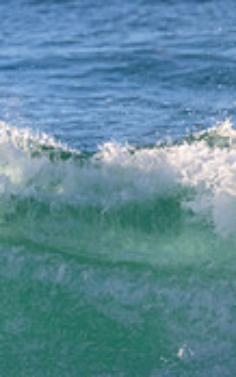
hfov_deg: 0.5
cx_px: -281
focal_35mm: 2721
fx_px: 27955
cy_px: 172
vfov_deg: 0.8
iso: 1000
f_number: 11
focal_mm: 800
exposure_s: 1/1000
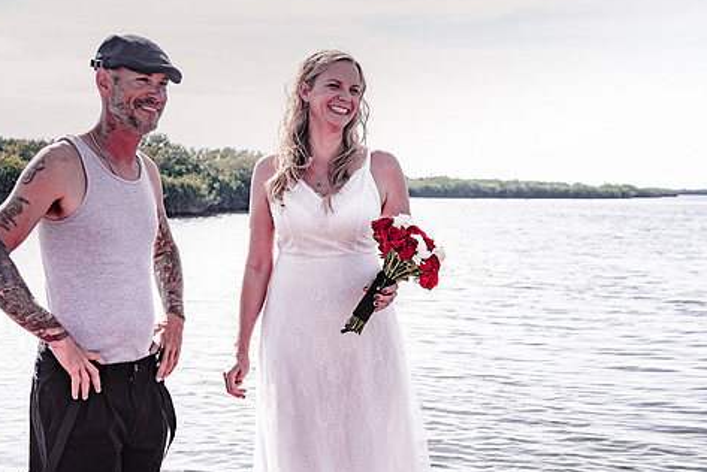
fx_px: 963
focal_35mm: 49
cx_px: 294
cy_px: 195
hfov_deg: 40.2
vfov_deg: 27.5
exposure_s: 1/320
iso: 100
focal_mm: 40
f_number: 7.1
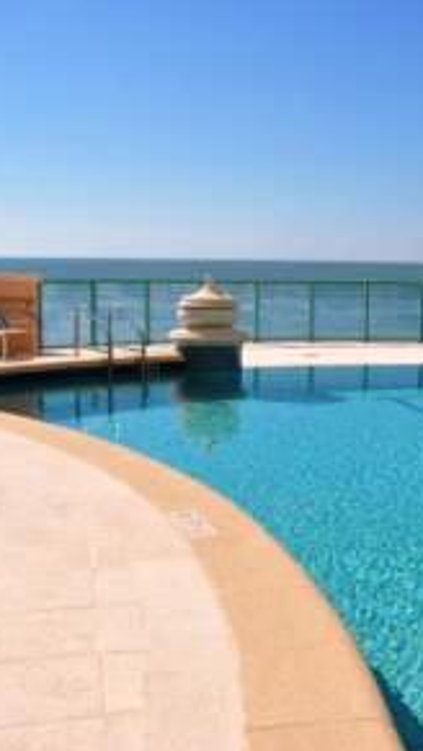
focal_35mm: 51
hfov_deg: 23.2
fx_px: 1012
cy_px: 374
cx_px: 356
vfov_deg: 40.7
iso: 200
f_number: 10
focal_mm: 21
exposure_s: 1/400
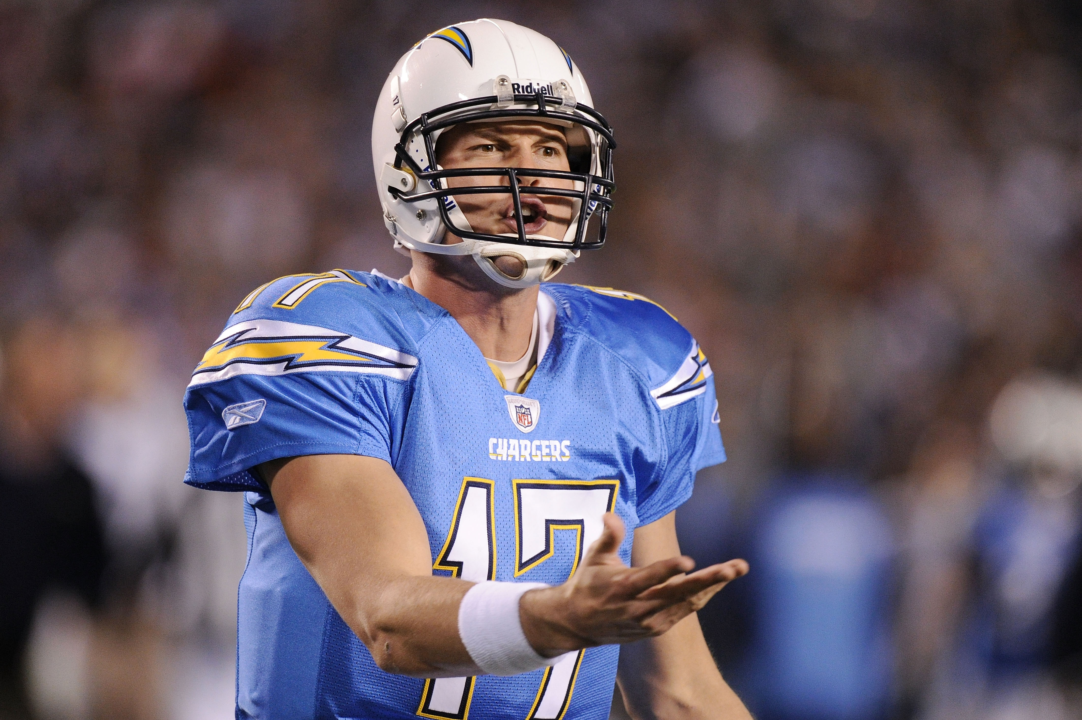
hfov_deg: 4.1
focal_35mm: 500
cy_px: 360
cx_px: 541
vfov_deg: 2.7
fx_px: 15018
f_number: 4
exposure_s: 1/1000
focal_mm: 500
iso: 4000
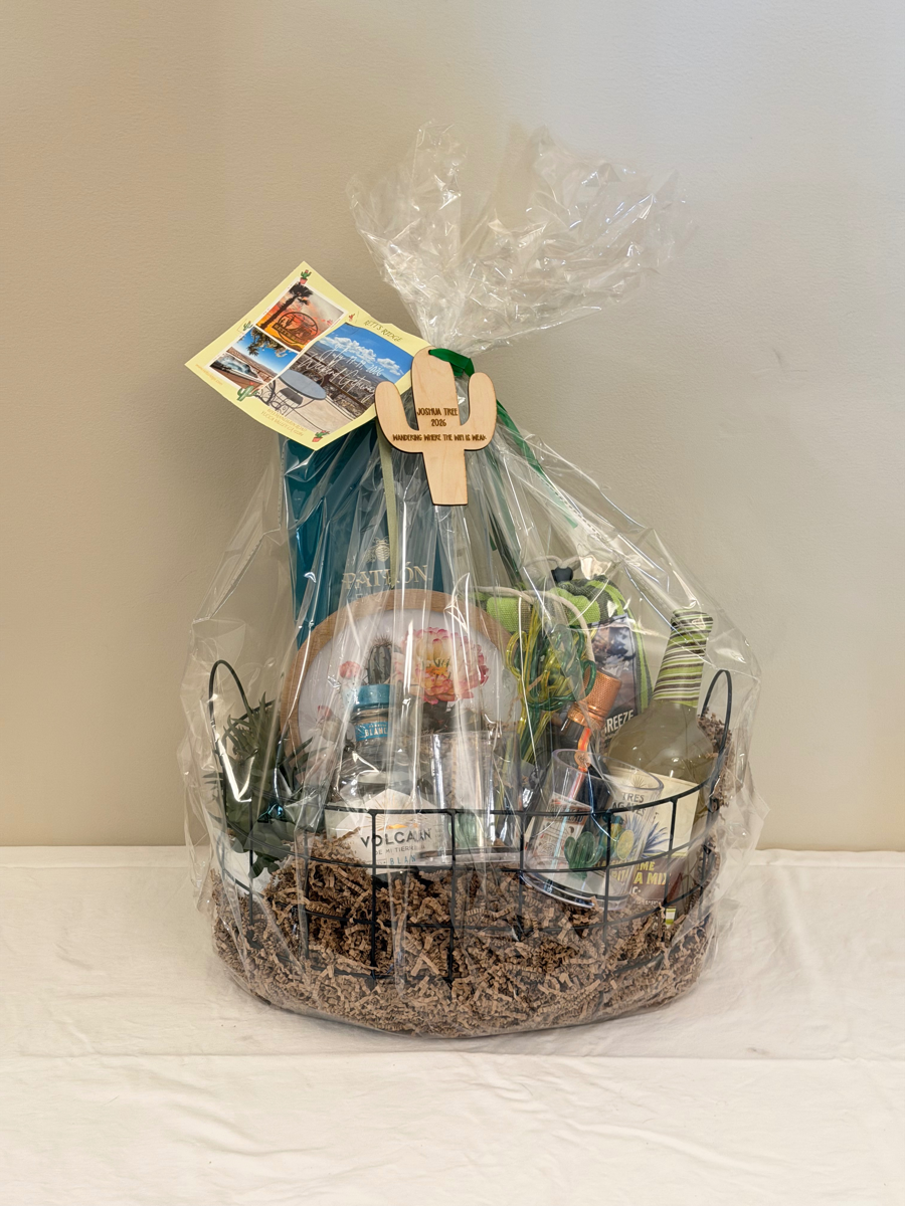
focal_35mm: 48
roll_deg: +0.4
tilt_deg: -16.8
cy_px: 603
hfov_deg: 30.3
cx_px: 452
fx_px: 1673
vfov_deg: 39.7
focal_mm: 6.76
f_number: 1.78
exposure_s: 1/40
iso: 400
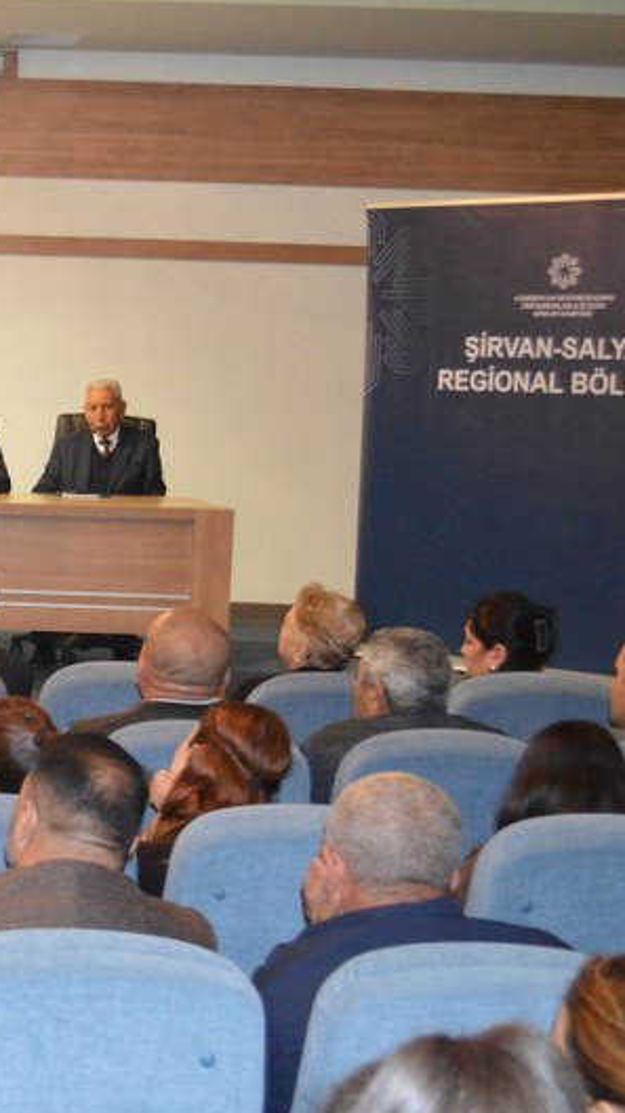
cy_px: 575
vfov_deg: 29.0
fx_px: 2154
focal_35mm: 73
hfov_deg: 15.0
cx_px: -381
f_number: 4
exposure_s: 1/60
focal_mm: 24
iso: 2500
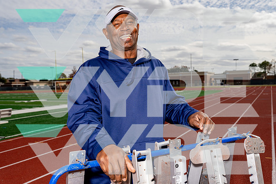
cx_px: 138
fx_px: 284
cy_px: 92
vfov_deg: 36.0
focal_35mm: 37
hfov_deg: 51.9
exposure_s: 1/1250
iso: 160
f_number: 6.3
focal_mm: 37
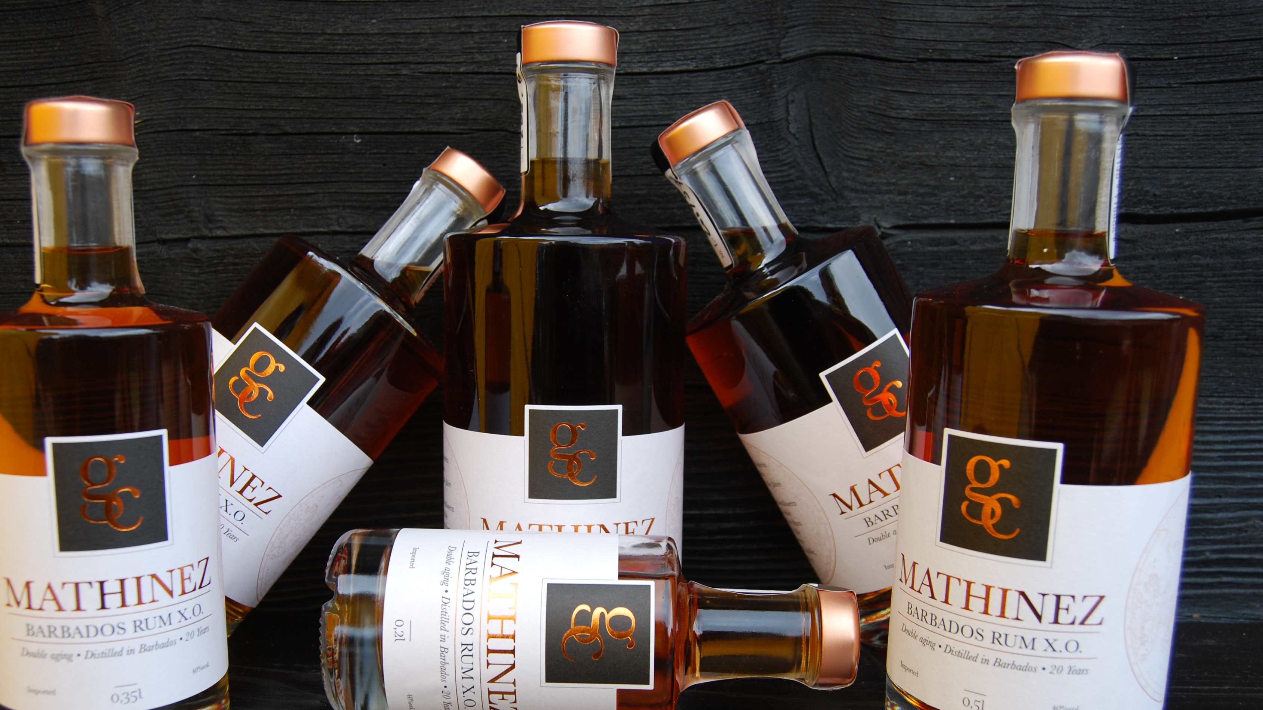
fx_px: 1206
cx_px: 541
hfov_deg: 55.1
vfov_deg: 32.7
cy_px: 452
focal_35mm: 36
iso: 200
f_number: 5.6
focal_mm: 20
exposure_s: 1/125
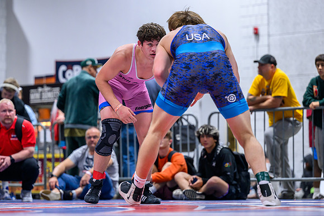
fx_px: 1194
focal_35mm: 133
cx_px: 129
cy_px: 108
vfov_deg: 10.3
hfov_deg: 15.4
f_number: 2.8
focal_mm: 110
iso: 2500
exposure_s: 1/640
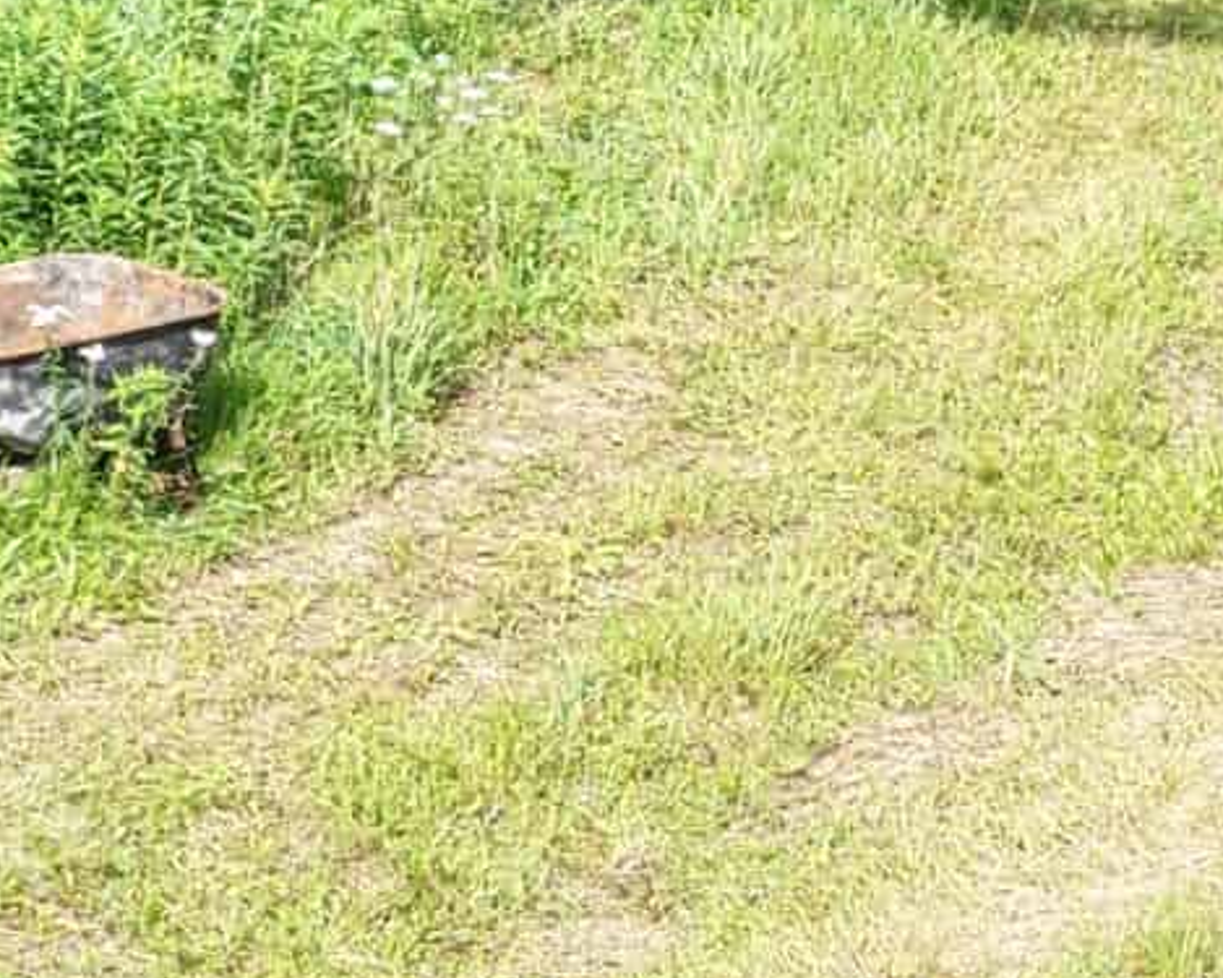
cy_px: 13
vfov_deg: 11.9
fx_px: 4632
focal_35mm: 128
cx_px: -1651
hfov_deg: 12.2
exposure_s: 1/1250
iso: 170
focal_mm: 8.67
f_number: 1.8
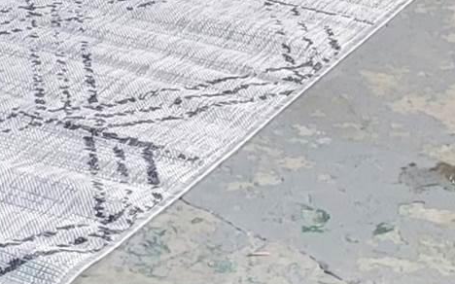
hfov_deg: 11.5
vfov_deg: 6.6
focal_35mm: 181
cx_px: 52
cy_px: -533
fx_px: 2243
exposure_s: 1/60
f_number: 1.8
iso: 160
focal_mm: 5.4
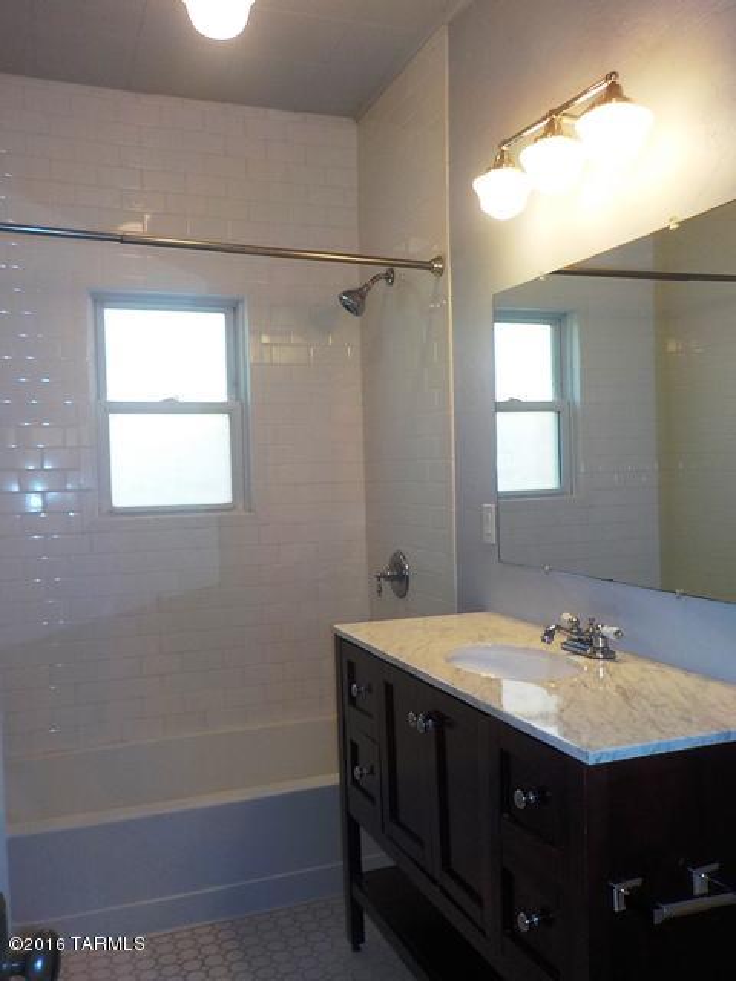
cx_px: 368
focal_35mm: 30
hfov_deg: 46.8
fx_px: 850
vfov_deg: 60.0
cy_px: 490
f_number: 3.3
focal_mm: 4.1
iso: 125
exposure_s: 1/60
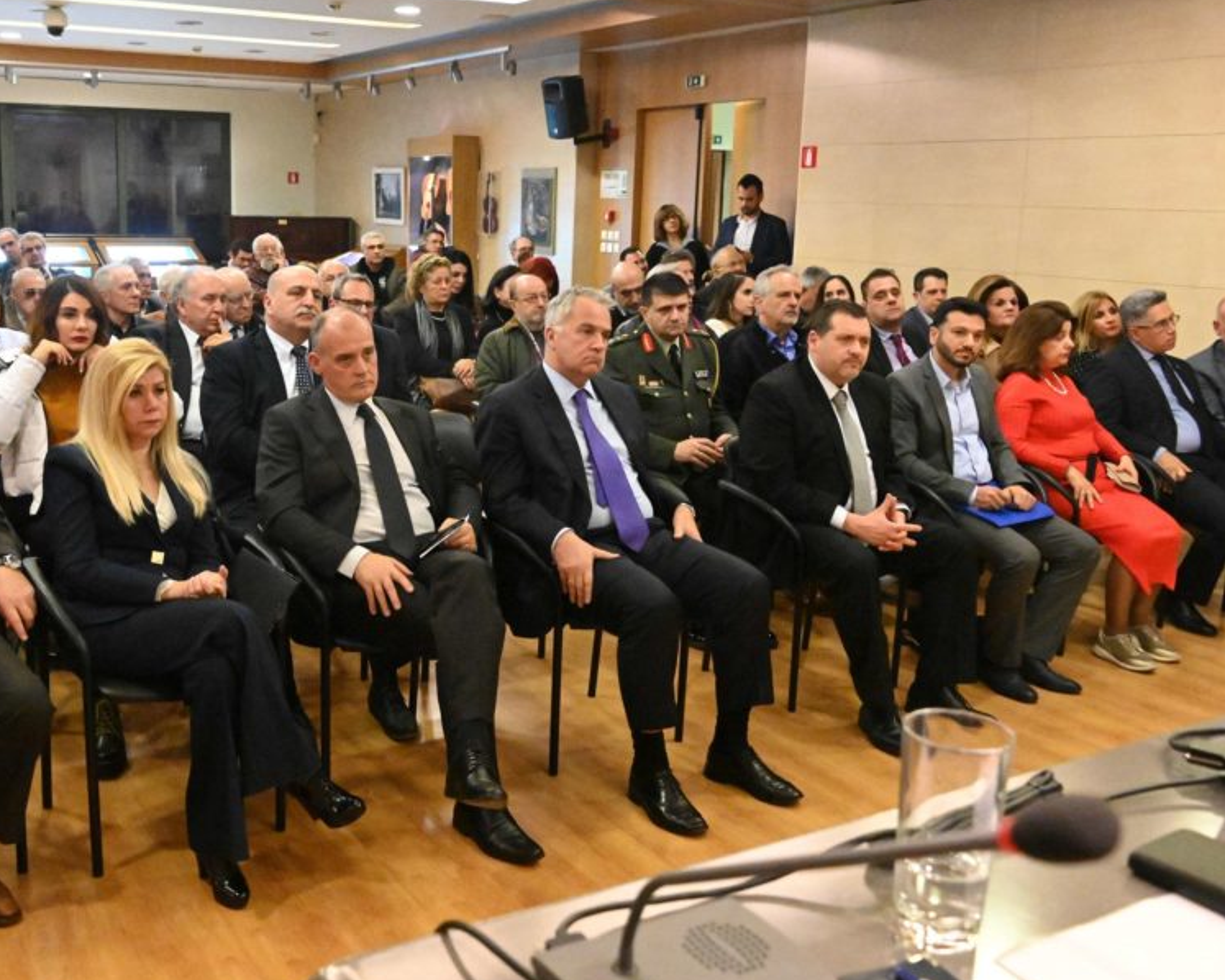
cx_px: 466
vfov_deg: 41.2
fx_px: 1306
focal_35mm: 36
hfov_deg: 49.8
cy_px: 458
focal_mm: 28
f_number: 5.6
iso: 32000
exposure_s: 1/320
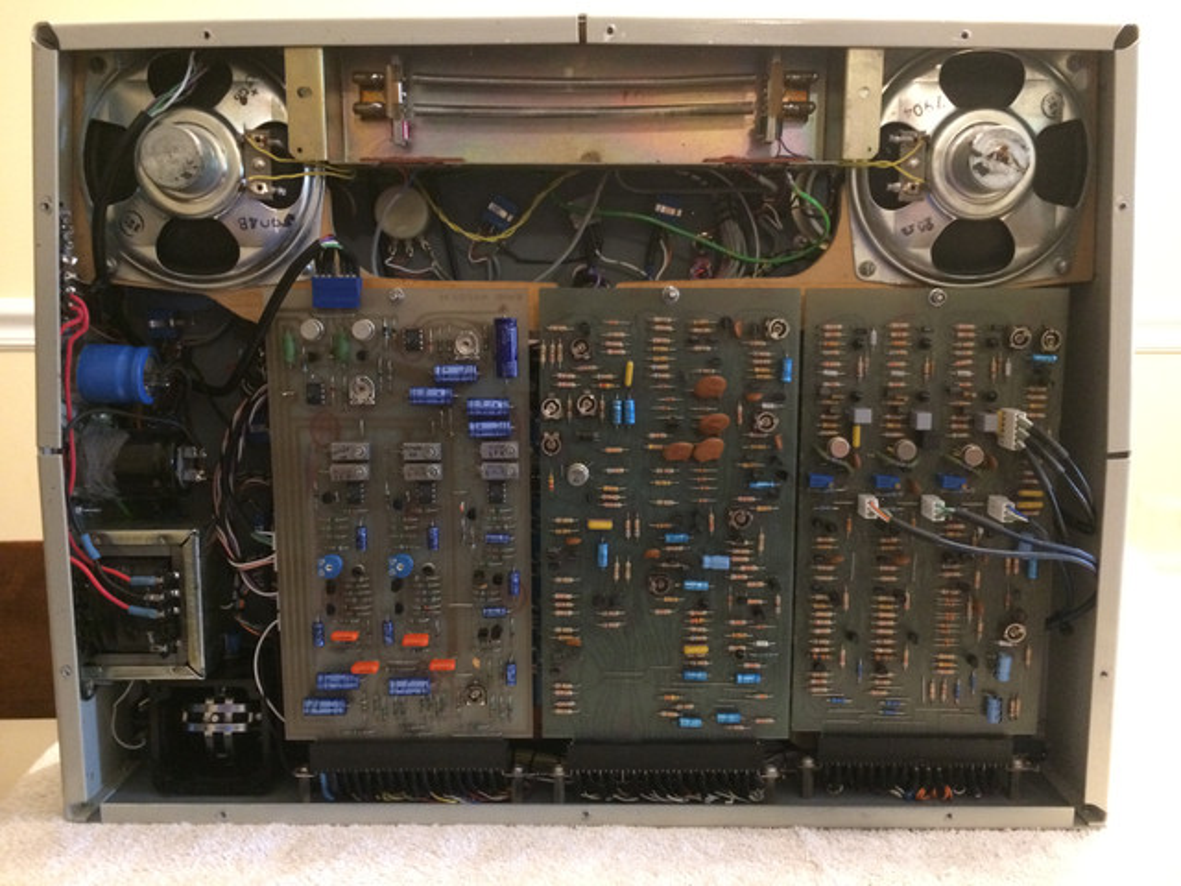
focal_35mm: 29
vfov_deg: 48.2
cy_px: 443
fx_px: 989
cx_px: 590
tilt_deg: -7.5
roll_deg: -0.3
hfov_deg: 61.7
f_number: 2.2
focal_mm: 4.15
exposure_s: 1/15
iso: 400
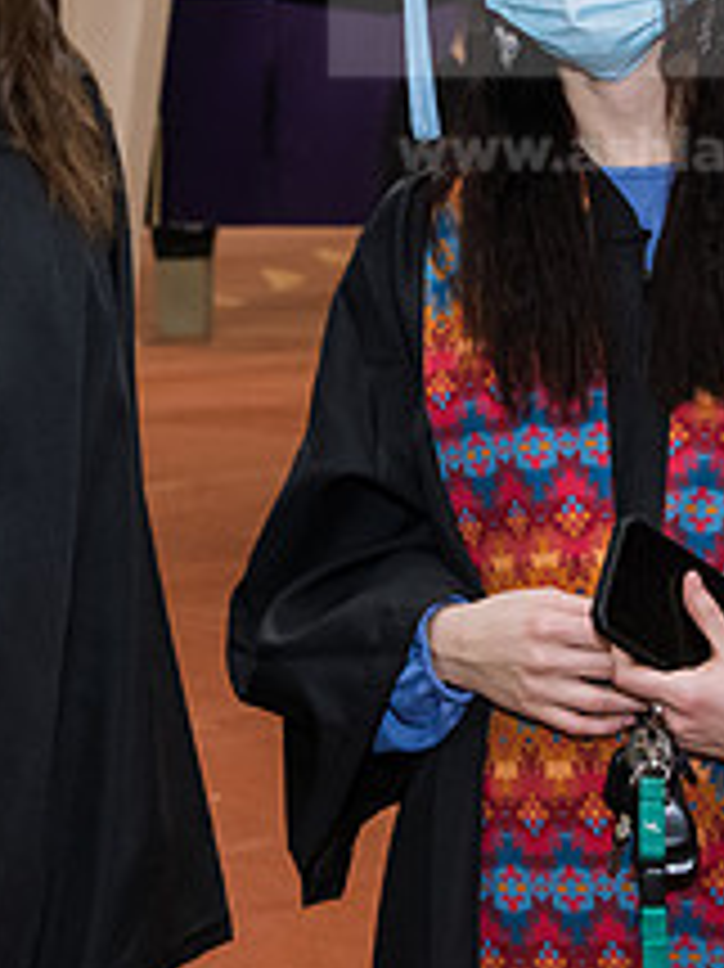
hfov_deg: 12.9
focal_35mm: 114
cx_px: 193
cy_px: 245
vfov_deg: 17.2
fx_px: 3182
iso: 2500
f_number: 5.6
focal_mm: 44
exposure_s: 1/160
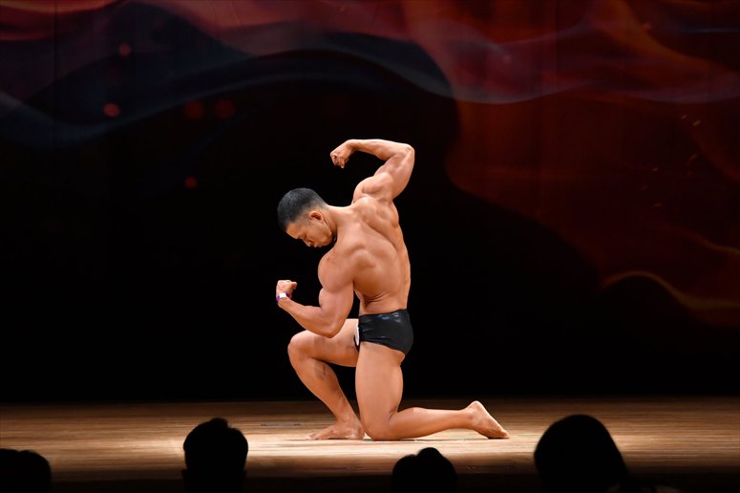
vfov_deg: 6.1
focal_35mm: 225
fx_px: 4623
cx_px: 370
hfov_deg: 9.2
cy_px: 246
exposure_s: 1/400
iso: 3200
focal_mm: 150
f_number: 5.6
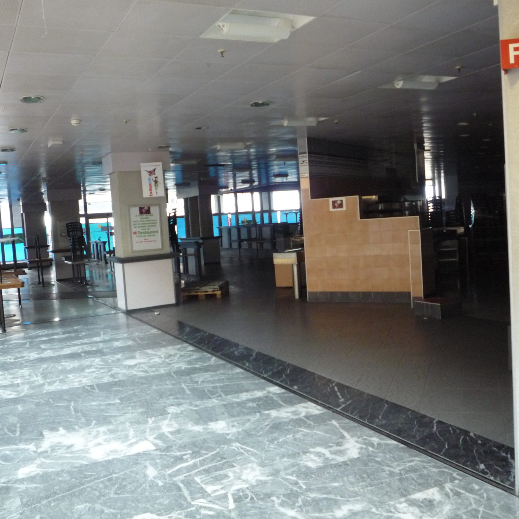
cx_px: 258
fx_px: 611
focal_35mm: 36
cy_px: 259
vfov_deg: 46.0
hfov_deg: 46.0
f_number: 3.3
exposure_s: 1/20
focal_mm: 5.2
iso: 400
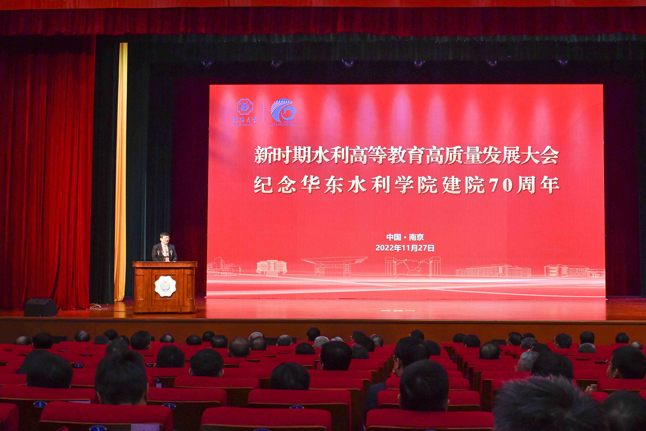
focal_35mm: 53
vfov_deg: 25.5
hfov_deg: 37.4
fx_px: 951
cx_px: 387
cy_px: 193
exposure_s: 1/250
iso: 1600
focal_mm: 28
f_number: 8
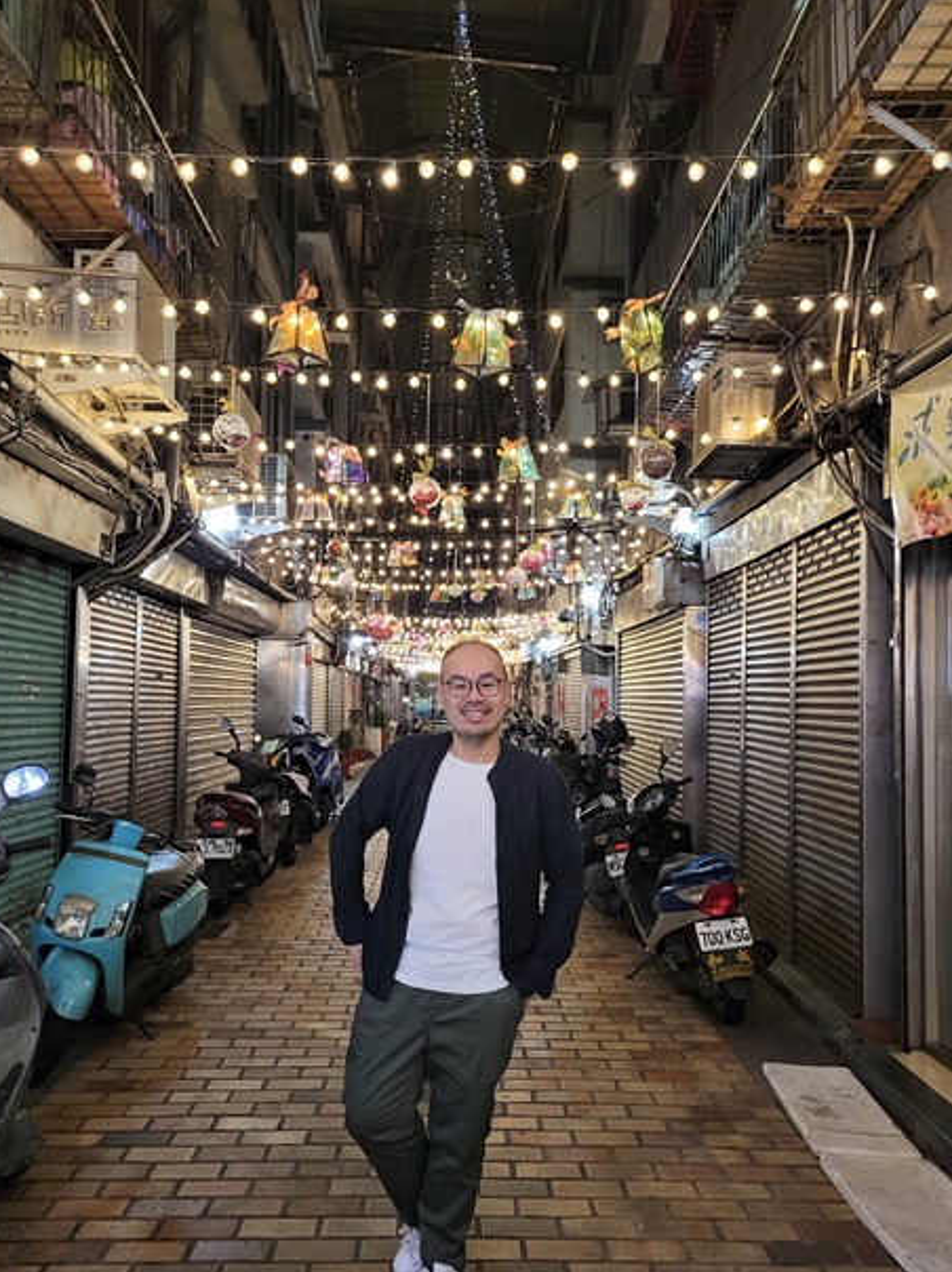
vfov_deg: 63.5
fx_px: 1028
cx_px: 488
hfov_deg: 49.7
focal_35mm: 28
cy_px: 644
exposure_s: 1/40
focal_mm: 5.4
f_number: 1.8
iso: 640
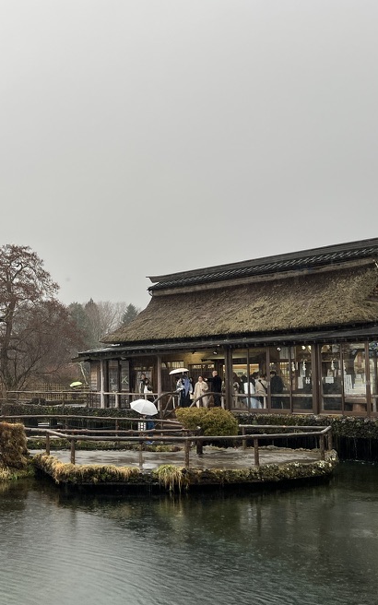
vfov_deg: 46.2
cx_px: 28
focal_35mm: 43
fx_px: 709
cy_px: 332
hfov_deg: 28.5
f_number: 1.5
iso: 50
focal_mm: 5.7
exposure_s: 1/394
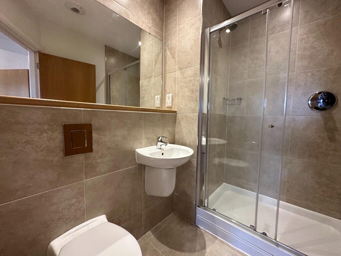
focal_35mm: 14
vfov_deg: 85.7
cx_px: 170
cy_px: 128
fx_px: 138
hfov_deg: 102.1
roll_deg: -1.5
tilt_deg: -5.5
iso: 400
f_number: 2.2
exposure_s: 1/50
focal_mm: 2.22
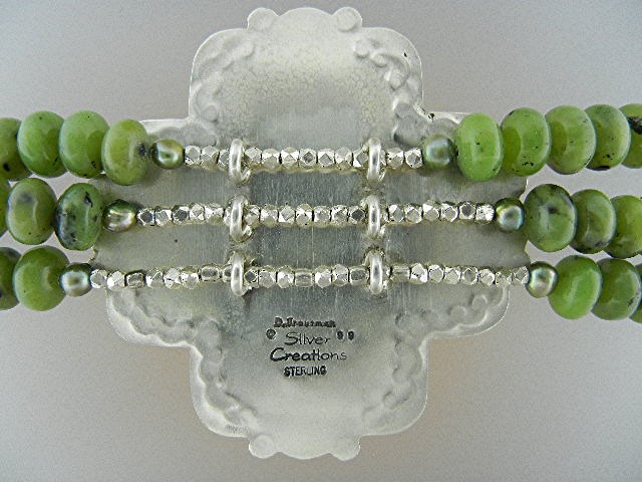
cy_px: 241
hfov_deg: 54.0
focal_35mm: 34
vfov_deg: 41.8
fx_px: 631
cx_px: 321
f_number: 3.6
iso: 400
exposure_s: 1/15.6
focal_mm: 6.2
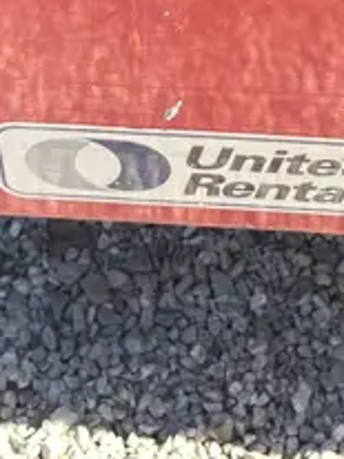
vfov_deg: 19.1
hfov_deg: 16.0
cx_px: 200
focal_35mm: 92
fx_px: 1220
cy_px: -198
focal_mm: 5.1
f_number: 1.6
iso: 50
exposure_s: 1/473
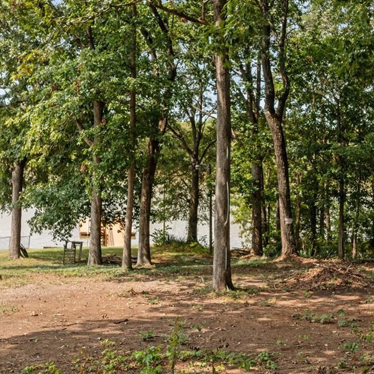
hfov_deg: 43.3
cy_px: 183
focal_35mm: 38
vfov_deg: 43.9
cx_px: 248
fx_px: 464
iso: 100
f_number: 5
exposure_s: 1/240
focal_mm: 10.26
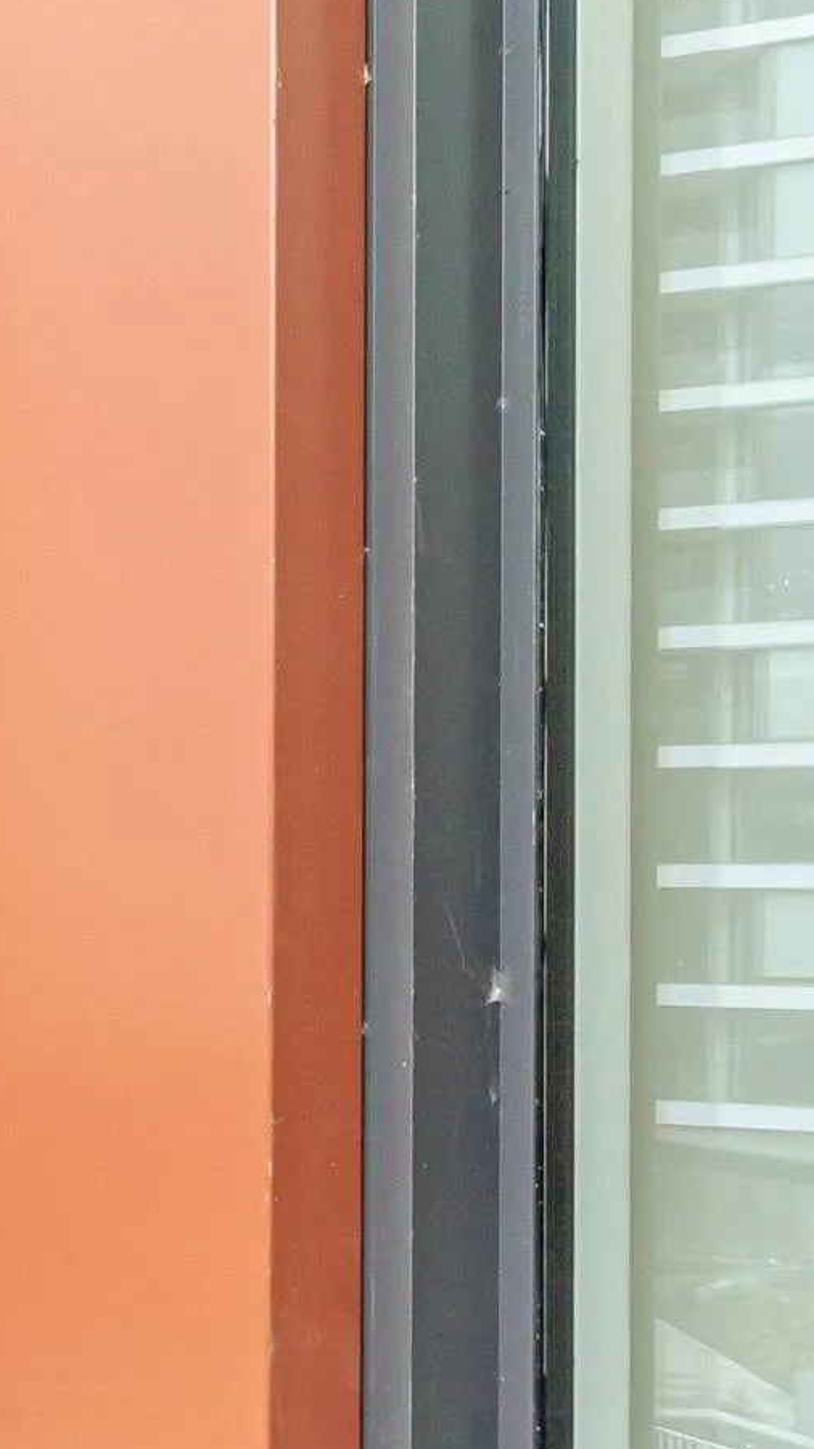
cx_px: -1256
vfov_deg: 41.1
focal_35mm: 50
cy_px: 888
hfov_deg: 14.0
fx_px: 1919
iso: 100
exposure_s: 1/50
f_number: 11
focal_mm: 14
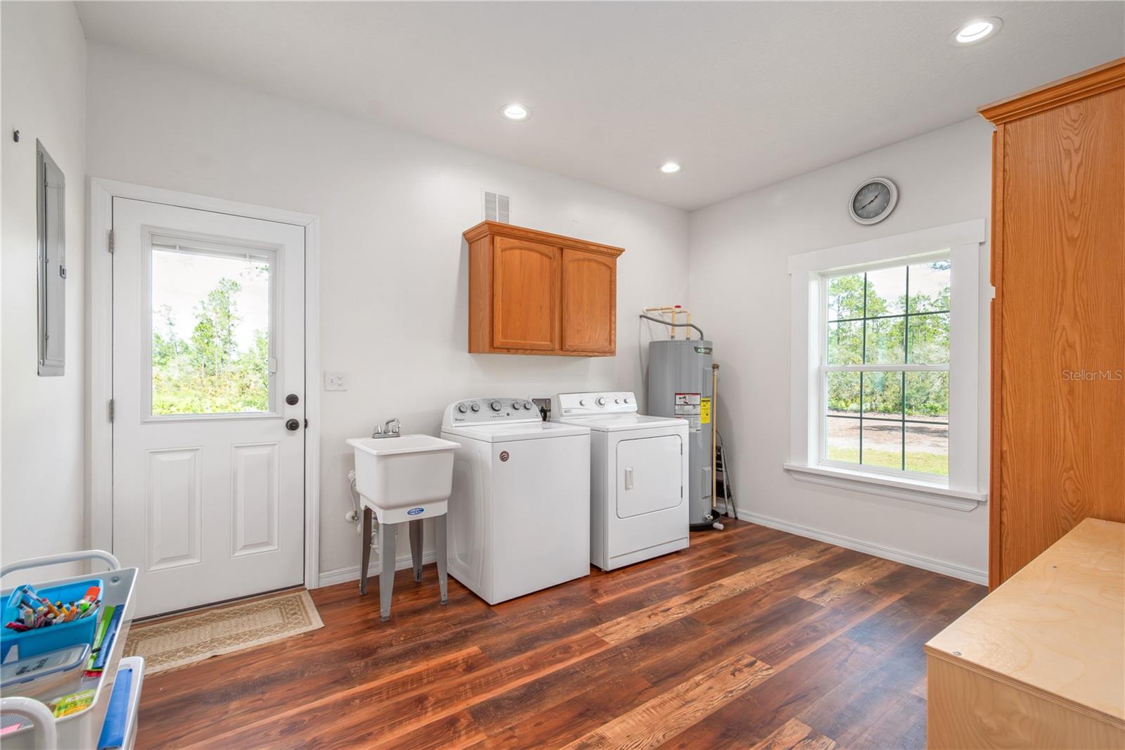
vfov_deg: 77.3
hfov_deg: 100.4
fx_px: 469
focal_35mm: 15
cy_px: 375
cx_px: 562
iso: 250
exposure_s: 1/10
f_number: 9
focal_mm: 10
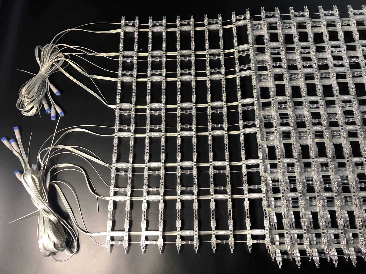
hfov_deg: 63.4
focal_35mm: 28
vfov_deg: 49.7
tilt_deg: -73.3
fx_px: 296
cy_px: 137
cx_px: 183
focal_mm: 3.99
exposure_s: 1/15
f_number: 1.8
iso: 50
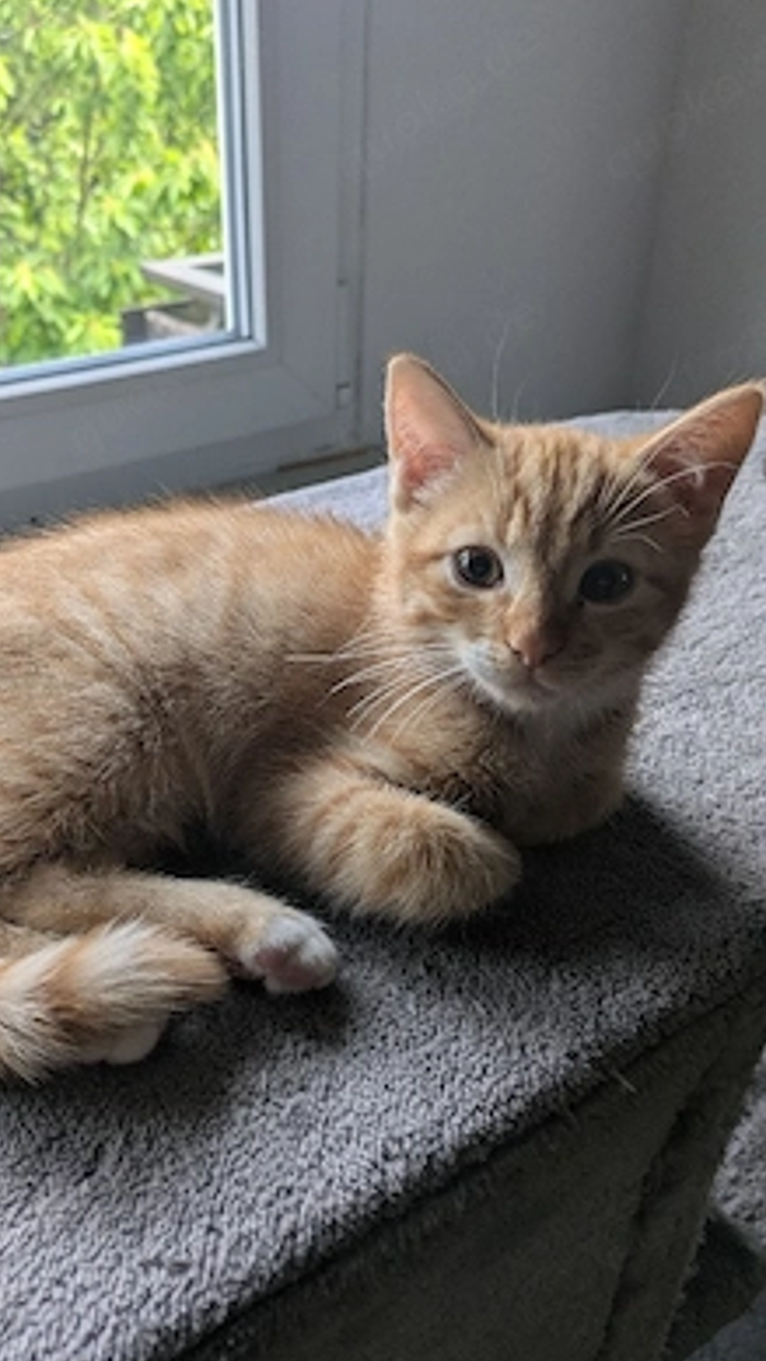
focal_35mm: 28
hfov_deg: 40.9
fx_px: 1010
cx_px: 245
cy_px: 686
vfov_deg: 67.9
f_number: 1.89
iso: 81
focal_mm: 5.43
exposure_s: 1/100
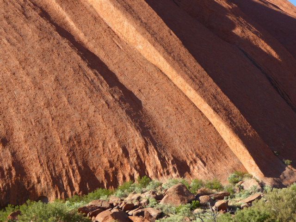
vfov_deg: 18.7
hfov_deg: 24.7
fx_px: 676
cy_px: 111
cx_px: 148
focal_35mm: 79
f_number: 4.6
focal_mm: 13.2
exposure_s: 1/200
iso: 80
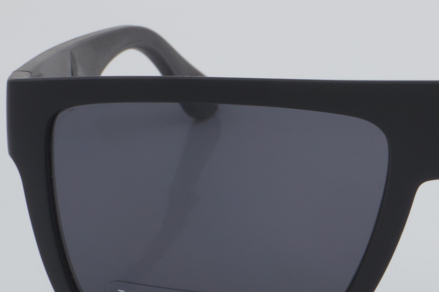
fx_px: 2134
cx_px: 441
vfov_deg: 7.8
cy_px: 191
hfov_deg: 11.6
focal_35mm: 175
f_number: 32
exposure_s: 1/4
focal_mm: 55
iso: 100
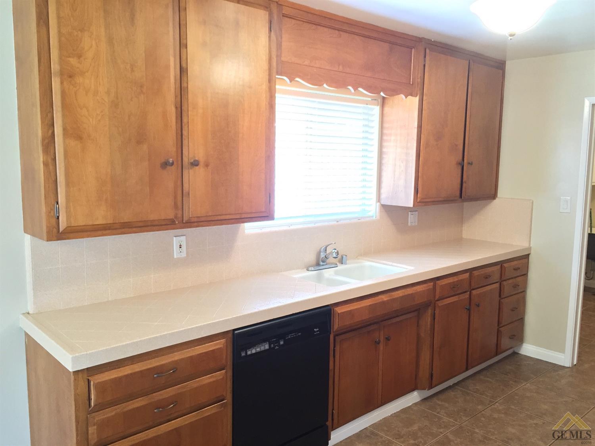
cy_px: 223
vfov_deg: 48.2
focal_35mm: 29
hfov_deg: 61.7
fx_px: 498
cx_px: 298
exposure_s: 1/30
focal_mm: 4.15
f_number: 2.2
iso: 250
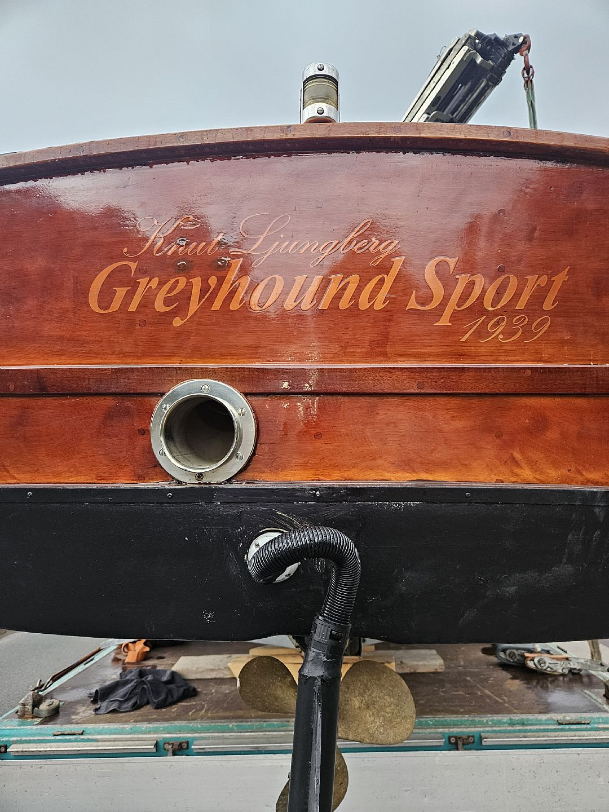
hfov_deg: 58.9
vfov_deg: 73.9
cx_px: 304
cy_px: 406
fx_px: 540
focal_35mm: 23
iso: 200
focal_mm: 5.4
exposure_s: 1/180
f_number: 1.8
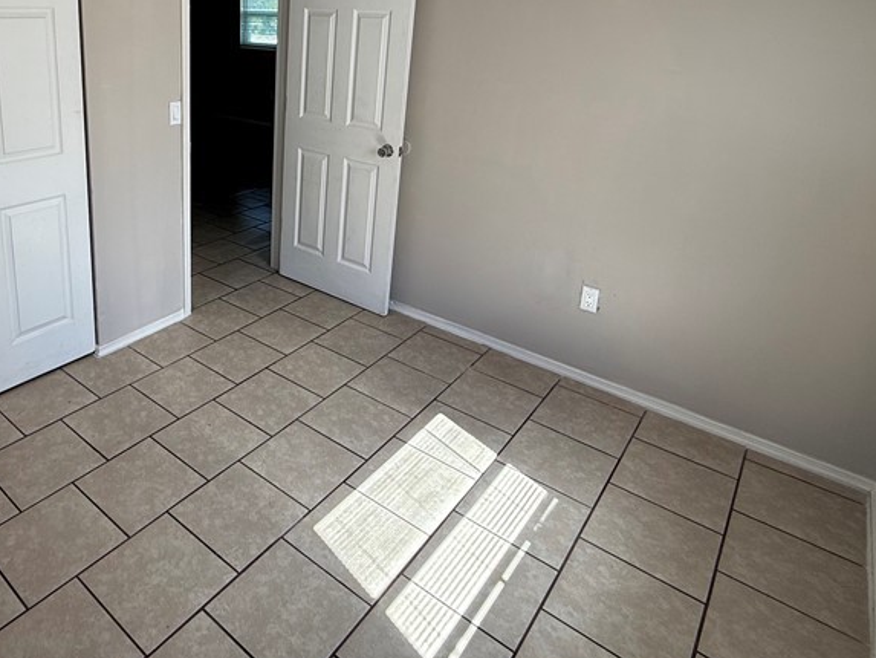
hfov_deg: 66.4
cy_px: 167
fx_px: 633
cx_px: 254
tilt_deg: -14.3
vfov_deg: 52.5
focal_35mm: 25
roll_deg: -1.3
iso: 64
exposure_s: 1/104
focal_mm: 2.22
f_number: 2.2
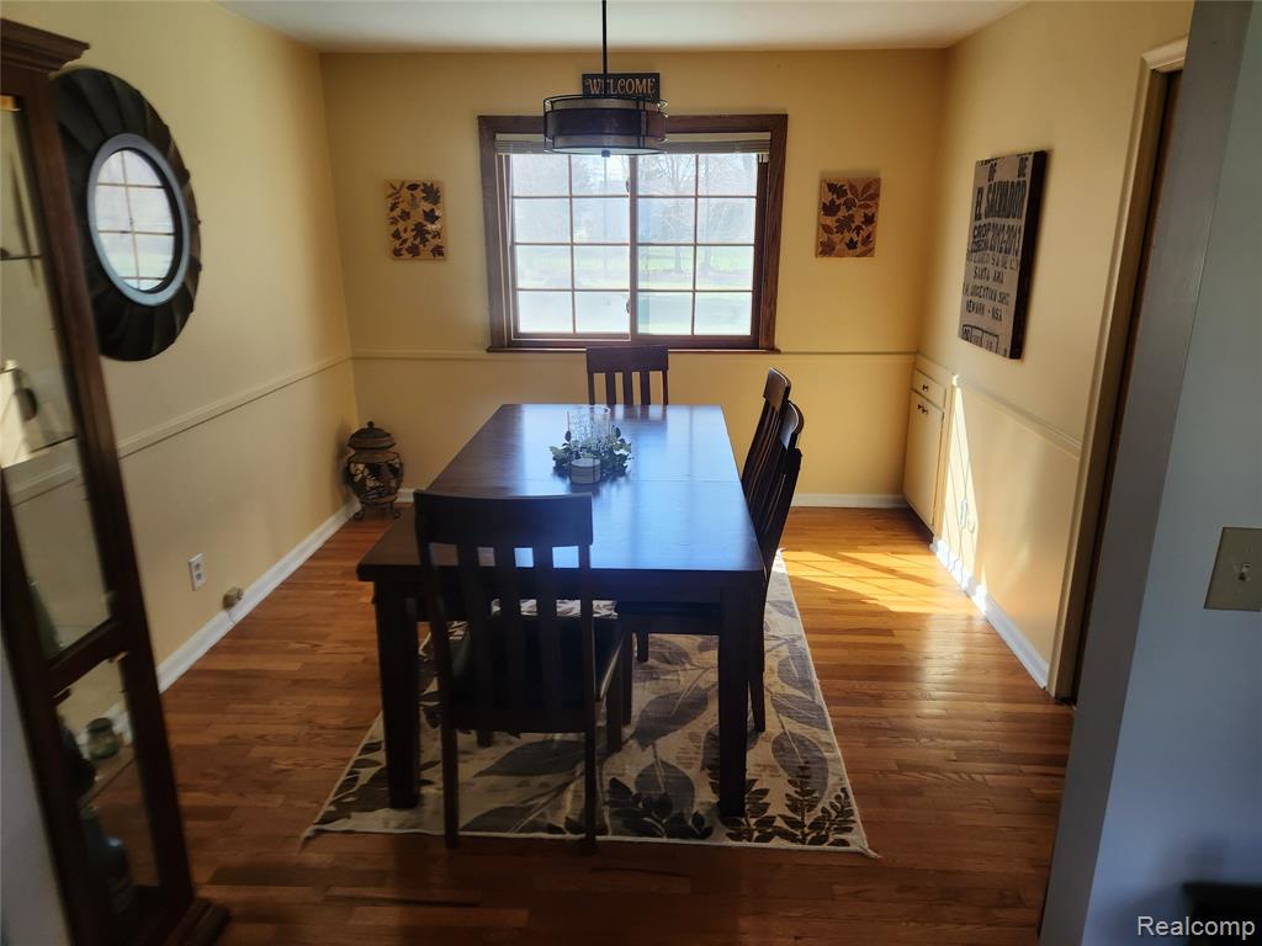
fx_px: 839
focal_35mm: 23
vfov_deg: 58.9
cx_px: 631
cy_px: 473
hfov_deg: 73.9
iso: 125
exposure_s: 1/180
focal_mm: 5.4
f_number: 1.8
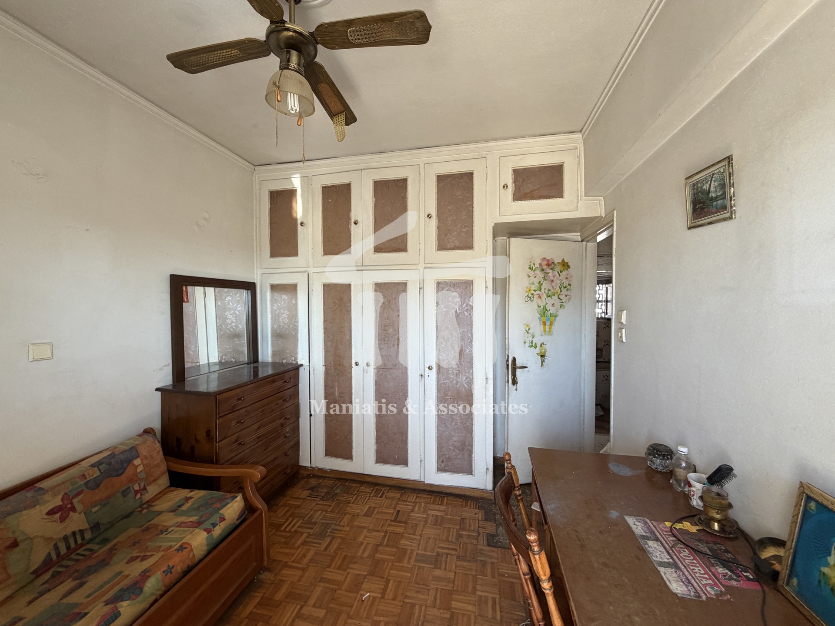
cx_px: 418
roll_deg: +0.1
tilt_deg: +0.4
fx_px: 338
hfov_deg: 102.1
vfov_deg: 85.7
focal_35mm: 14
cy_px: 313
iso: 125
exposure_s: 1/121
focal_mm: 2.22
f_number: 2.2
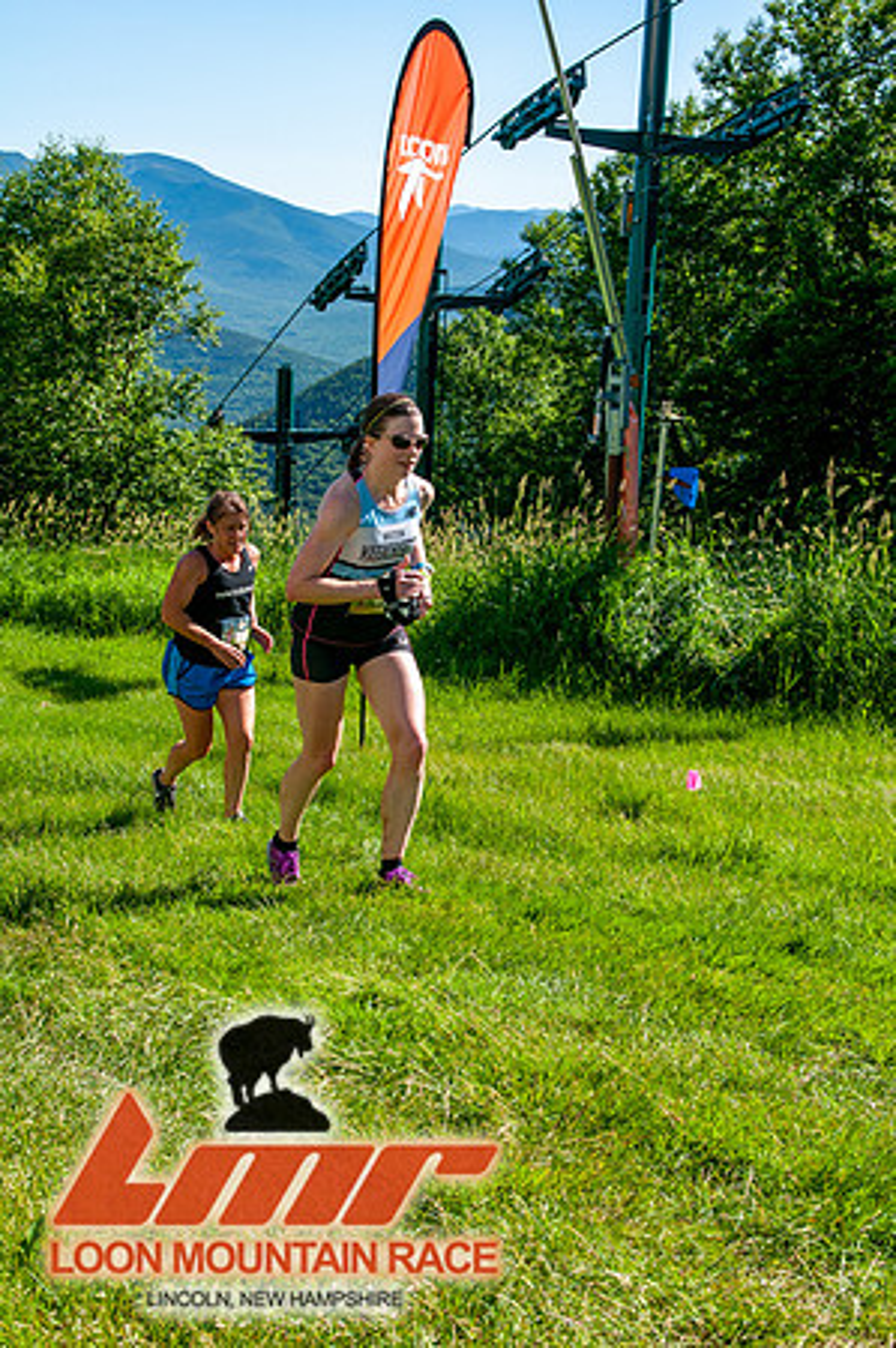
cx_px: 448
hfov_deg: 26.4
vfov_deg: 38.9
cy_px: 674
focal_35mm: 51
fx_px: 1908
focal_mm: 34
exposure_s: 1/320
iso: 200
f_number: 8
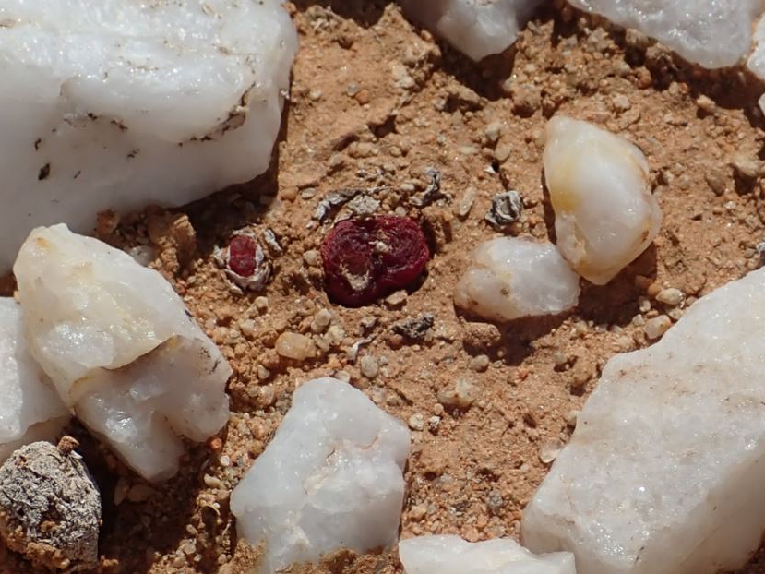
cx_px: 494
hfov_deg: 17.7
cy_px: 389
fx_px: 2453
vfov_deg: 13.3
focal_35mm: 111
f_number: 13
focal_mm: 8.41
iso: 100
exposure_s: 1/200
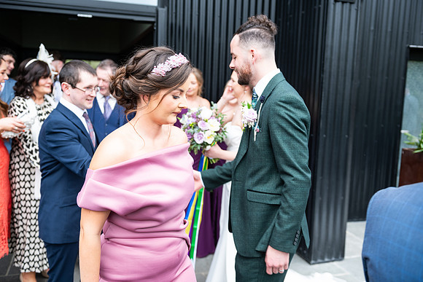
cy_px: 141
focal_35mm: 35
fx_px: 411
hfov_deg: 54.4
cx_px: 212
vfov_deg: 37.9
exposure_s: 1/200
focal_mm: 35
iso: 160
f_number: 3.5
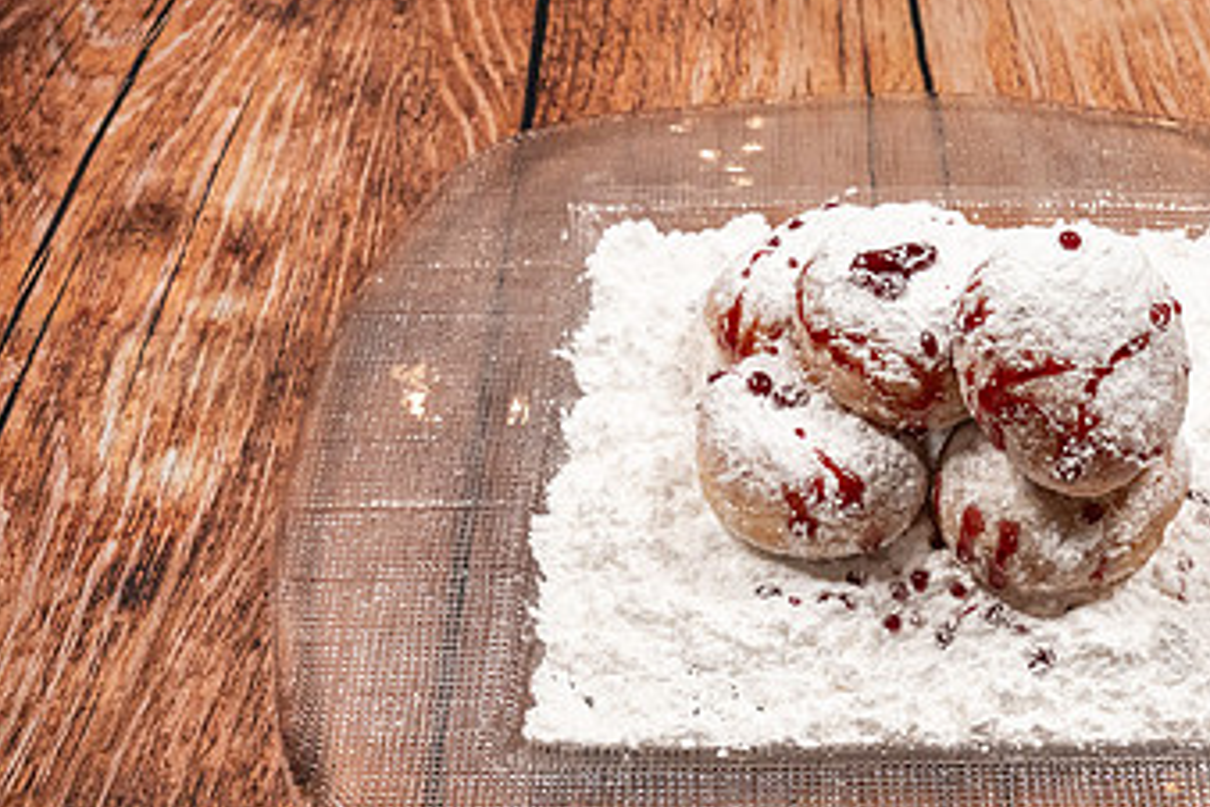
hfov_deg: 41.3
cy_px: 538
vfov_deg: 28.5
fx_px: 1580
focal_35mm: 47
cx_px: 823
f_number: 9
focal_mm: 24
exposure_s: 1/125
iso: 2500
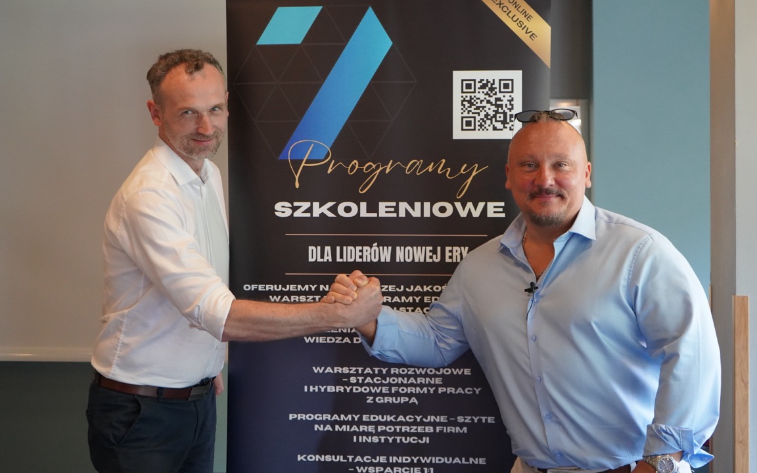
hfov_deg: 38.9
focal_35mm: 52
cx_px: 378
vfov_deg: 24.9
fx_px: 1073
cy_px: 218
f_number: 4.5
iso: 6400
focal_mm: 49
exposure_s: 1/160
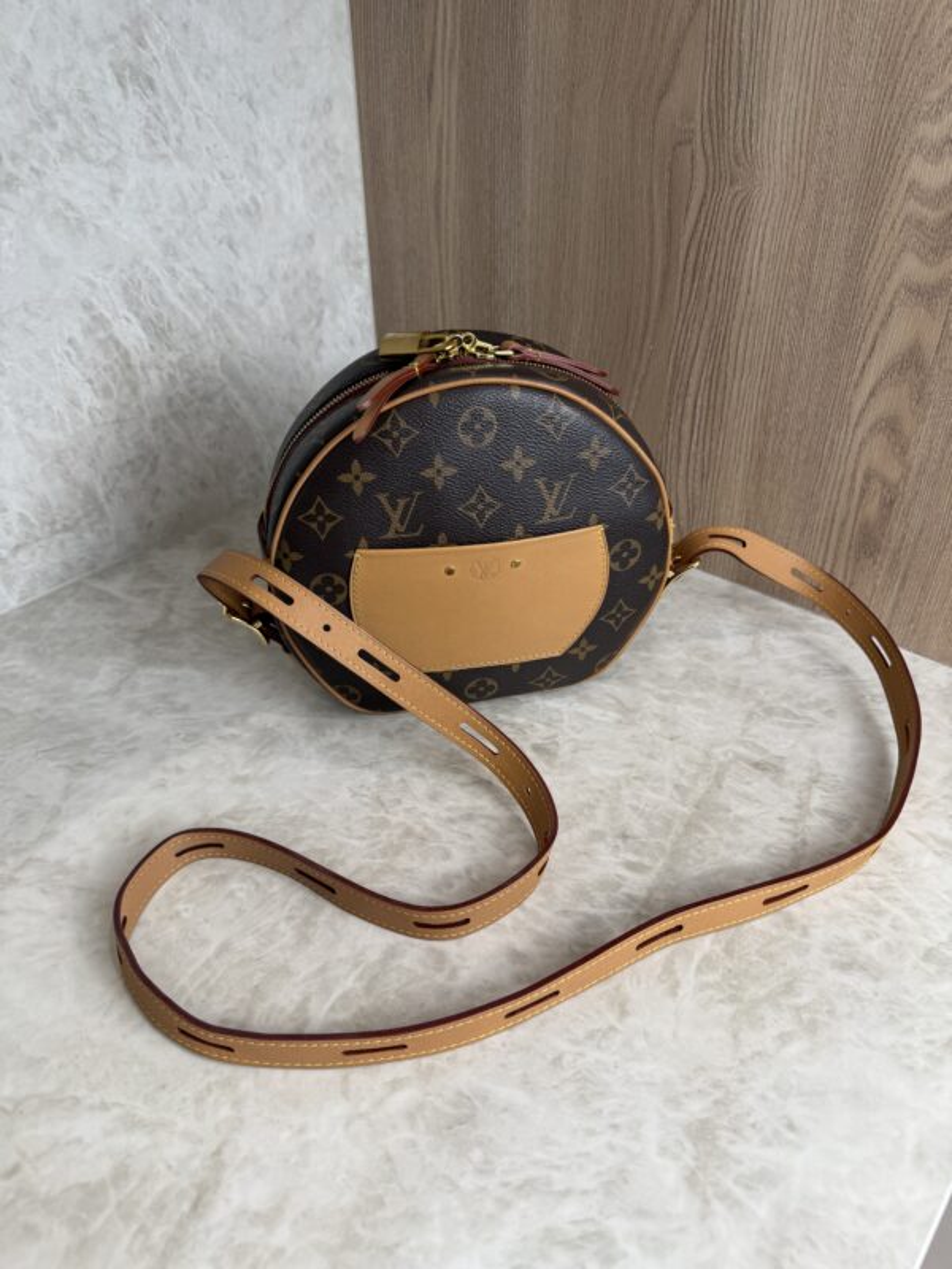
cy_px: 634
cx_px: 476
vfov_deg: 71.6
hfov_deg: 56.8
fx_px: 880
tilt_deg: -35.1
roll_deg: +1.1
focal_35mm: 24
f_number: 1.78
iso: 64
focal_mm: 6.76
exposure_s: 1/120
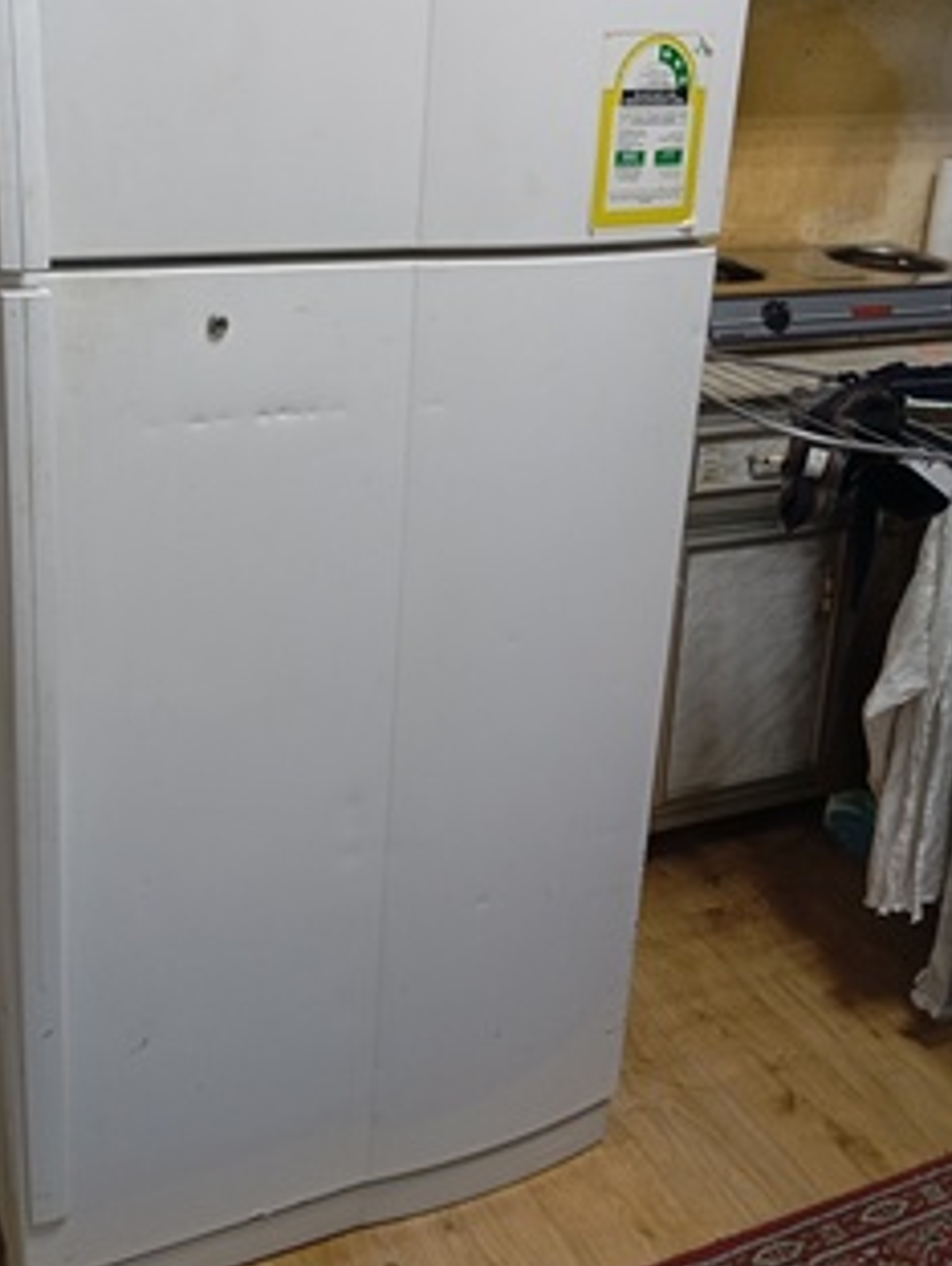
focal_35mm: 41
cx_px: 458
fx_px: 1500
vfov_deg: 45.3
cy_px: 468
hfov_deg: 35.2
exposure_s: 1/60
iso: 433
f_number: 1.8
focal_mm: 4.22
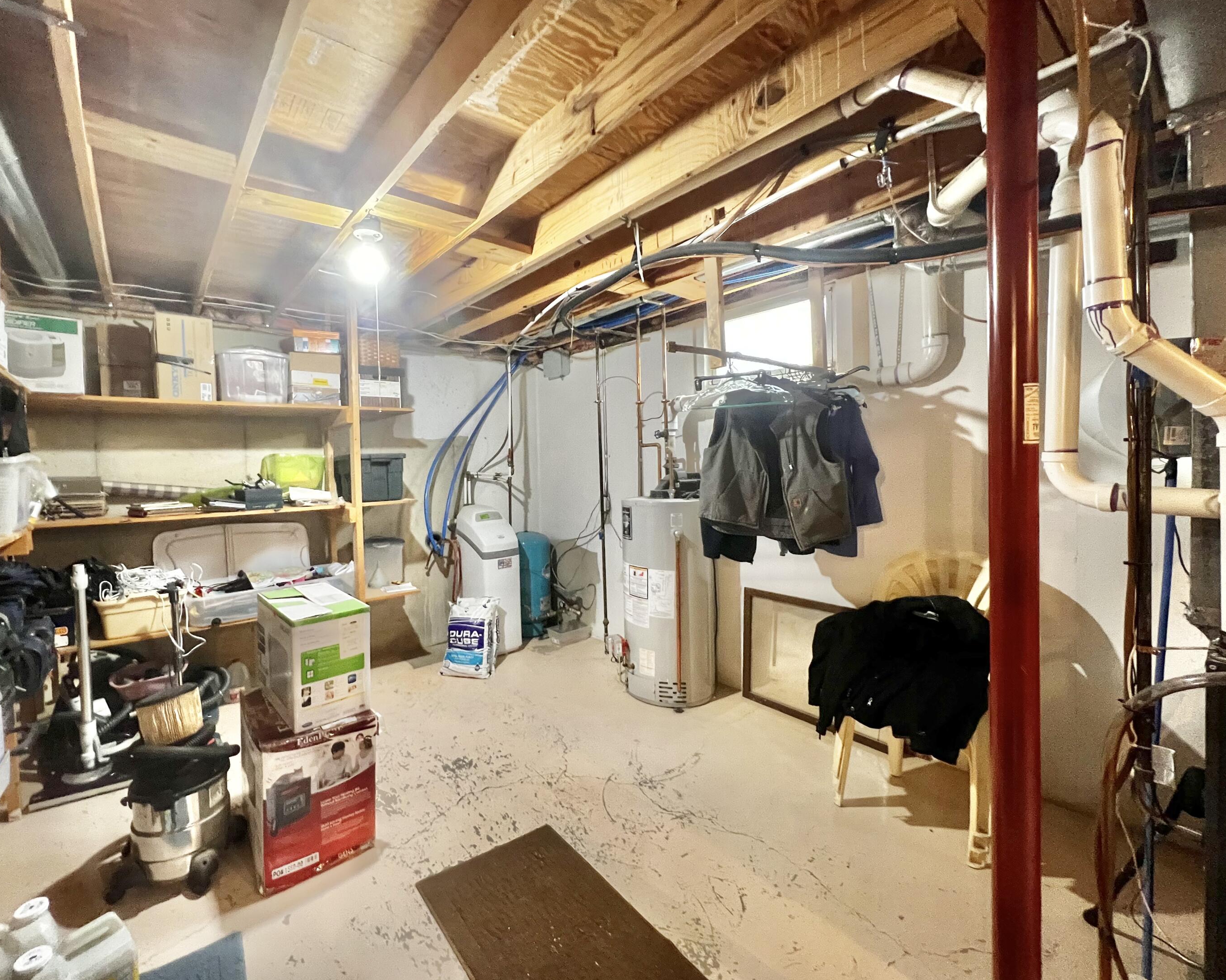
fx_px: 508
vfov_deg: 88.0
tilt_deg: -1.7
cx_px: 551
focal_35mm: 14
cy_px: 481
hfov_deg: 100.4
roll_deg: +1.0
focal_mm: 1.57
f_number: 1.8
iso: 640
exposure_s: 1/60
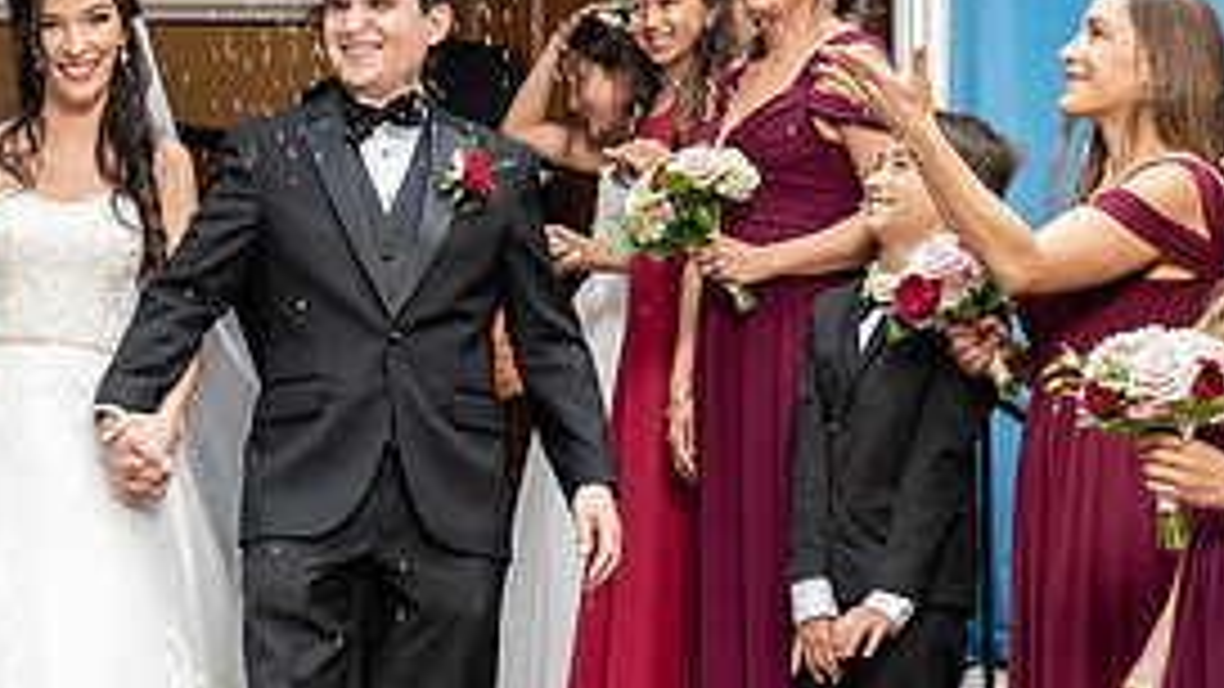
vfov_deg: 10.8
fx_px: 3635
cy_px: 434
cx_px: 147
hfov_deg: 18.8
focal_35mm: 112
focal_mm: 48
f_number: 4
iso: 800
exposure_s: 1/250
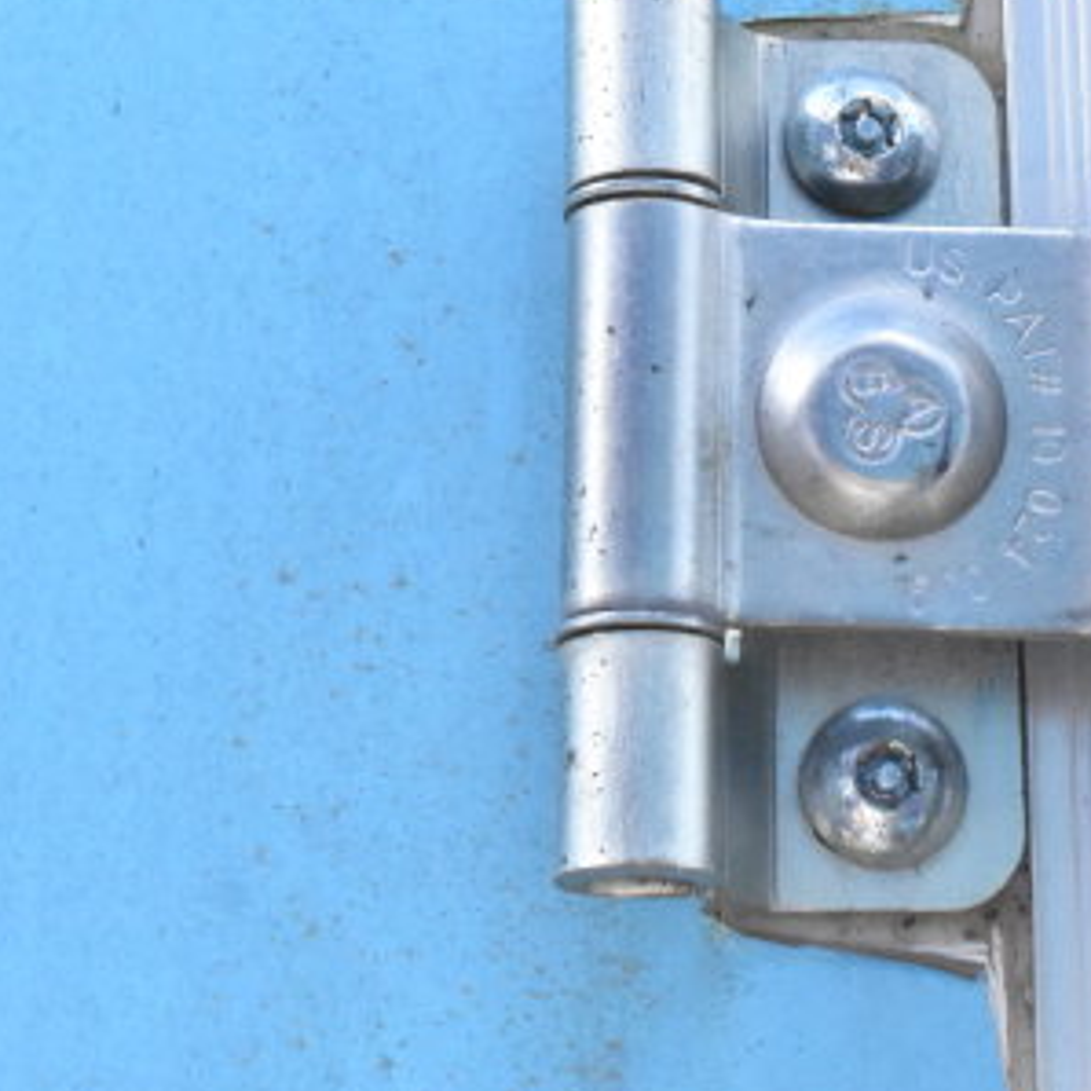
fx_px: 4742
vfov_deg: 12.7
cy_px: -372
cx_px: 860
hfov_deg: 13.1
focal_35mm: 133
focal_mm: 34
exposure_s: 1/1000
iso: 6400
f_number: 16
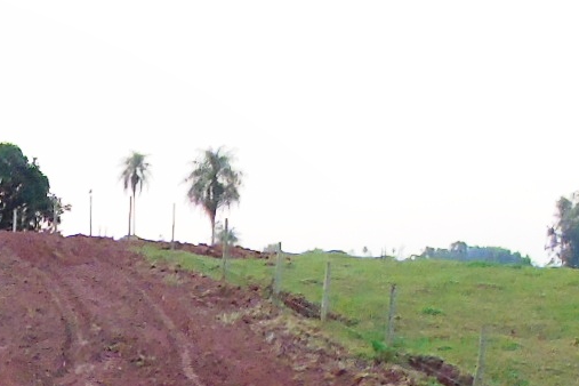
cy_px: 872
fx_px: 2139
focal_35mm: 133
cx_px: -254
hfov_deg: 14.5
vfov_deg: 9.4
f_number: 3.4
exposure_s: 1/30
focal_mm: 4.4
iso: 250
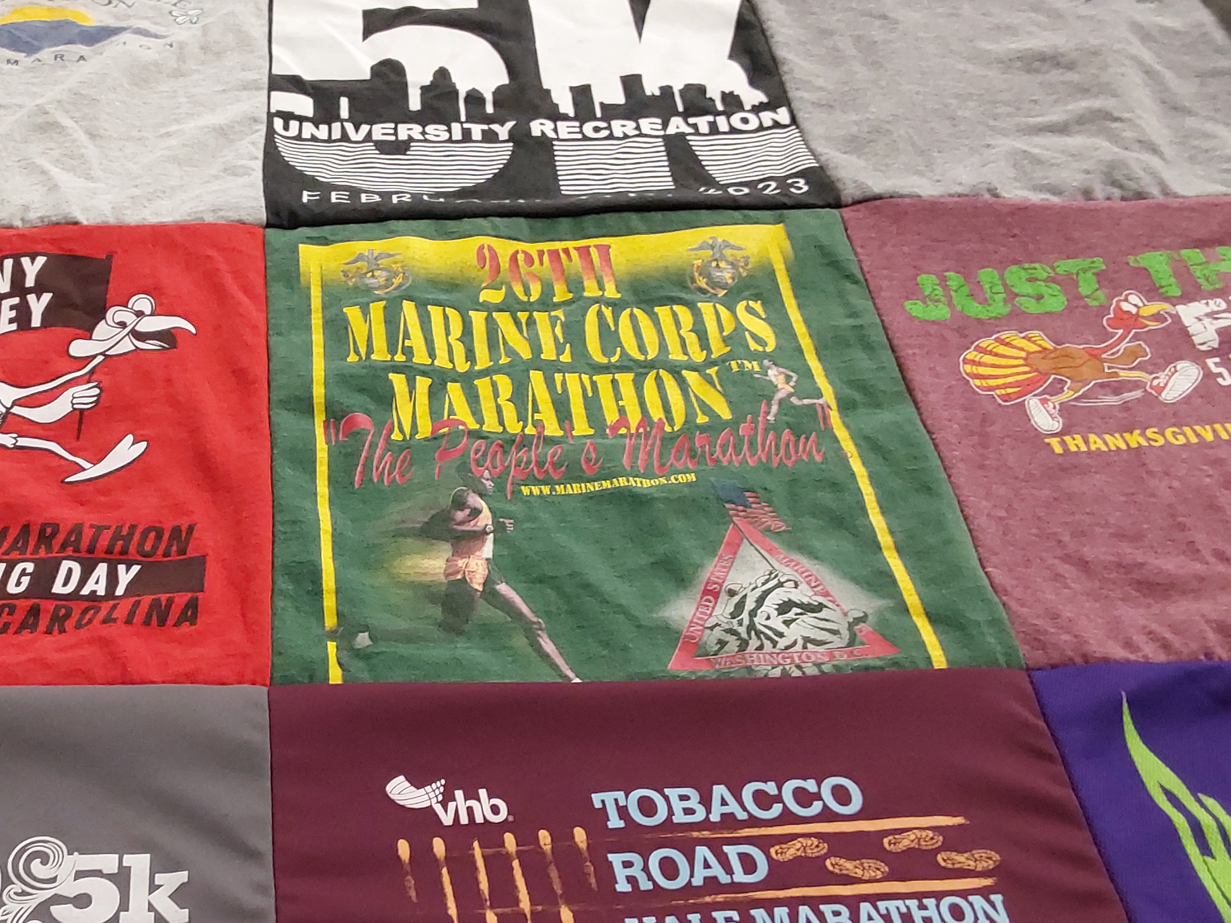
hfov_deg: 39.3
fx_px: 1671
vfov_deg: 30.8
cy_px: 528
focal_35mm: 47
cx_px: 296
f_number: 1.9
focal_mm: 2.91
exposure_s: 1/60
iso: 160
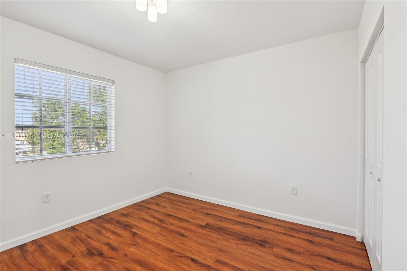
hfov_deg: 93.3
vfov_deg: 70.3
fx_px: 192
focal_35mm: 17
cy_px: 136
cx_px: 204
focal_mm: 17
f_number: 8
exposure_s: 1/15
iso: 250
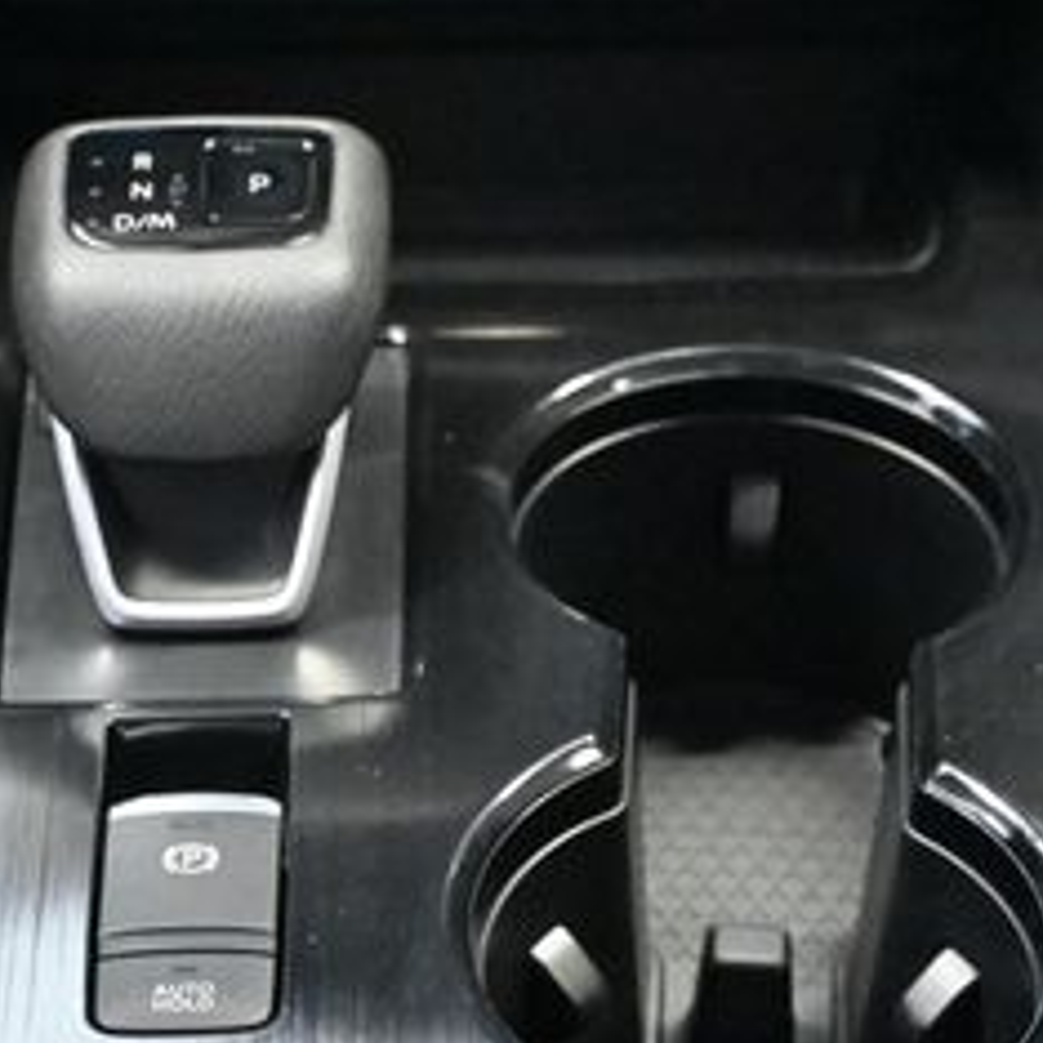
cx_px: 553
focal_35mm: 110
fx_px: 3735
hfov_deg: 15.9
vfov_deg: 15.9
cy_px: 722
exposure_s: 1/40
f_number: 5
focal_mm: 31.5
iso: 12800
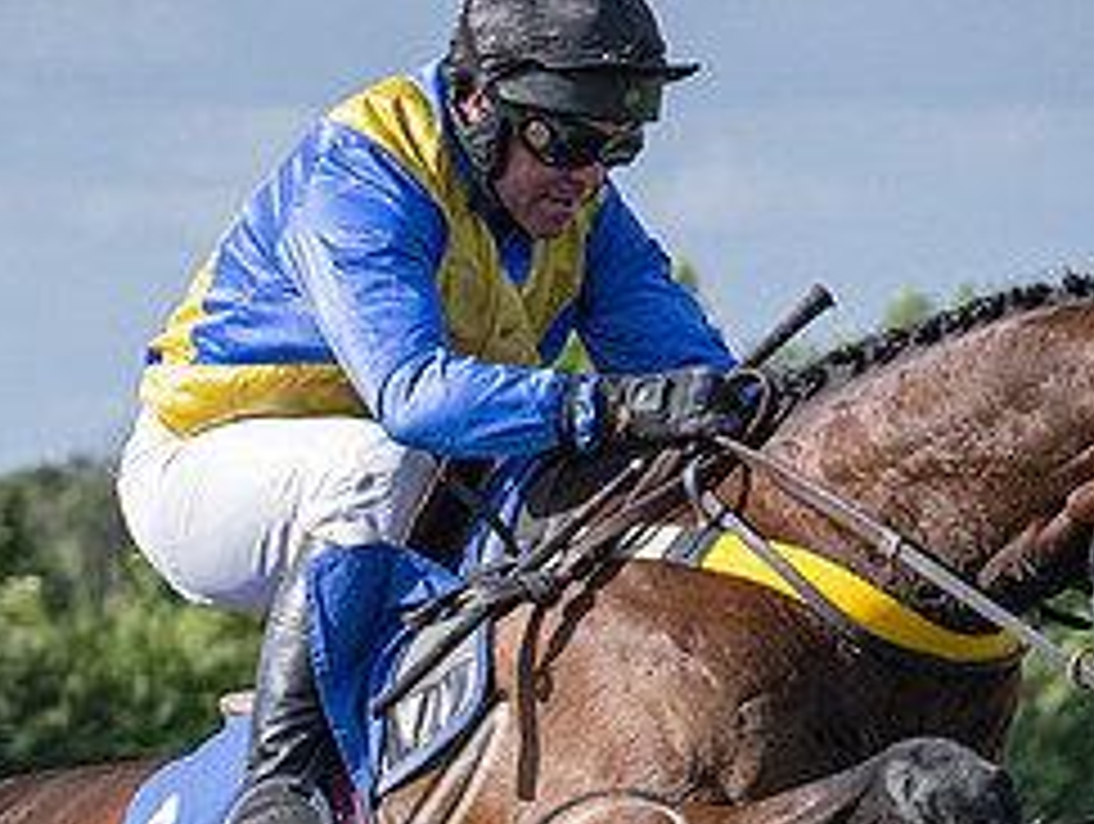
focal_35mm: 494
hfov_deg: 4.0
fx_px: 15635
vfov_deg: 3.0
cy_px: 1309
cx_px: -102
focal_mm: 70
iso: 200
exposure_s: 1/1600
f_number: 4.5
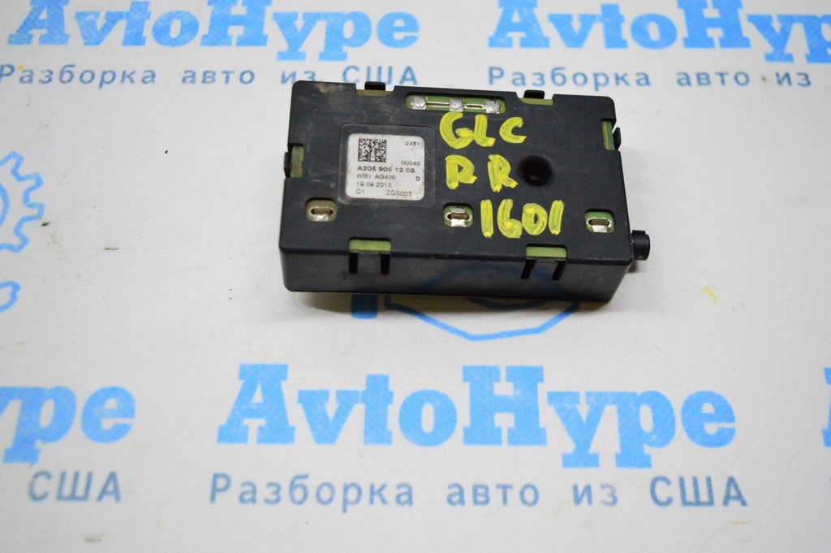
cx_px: 416
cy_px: 276
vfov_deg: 34.2
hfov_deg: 49.6
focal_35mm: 39
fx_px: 900
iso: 6400
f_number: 4
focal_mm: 26
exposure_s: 1/800
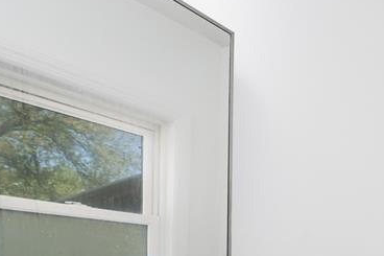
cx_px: 474
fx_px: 416
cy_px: 276
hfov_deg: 36.5
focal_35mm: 39
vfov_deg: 30.8
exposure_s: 1/200
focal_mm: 14
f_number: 7.1
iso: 200
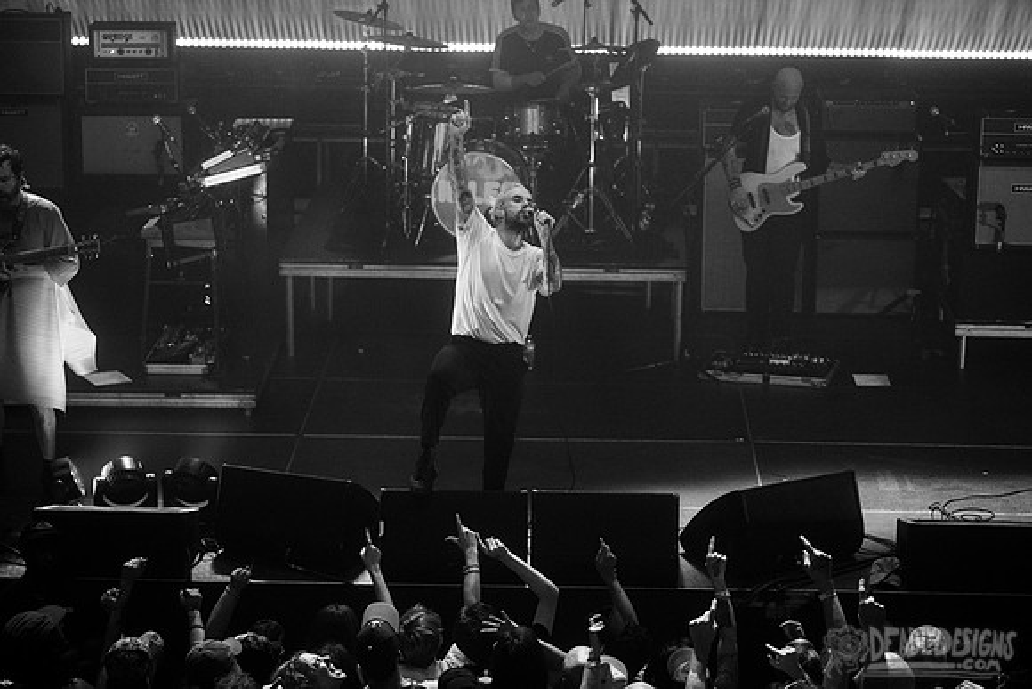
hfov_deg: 21.5
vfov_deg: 14.4
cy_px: 344
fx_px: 2724
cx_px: 516
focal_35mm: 95
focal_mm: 95
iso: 2500
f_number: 3.2
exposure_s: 1/500
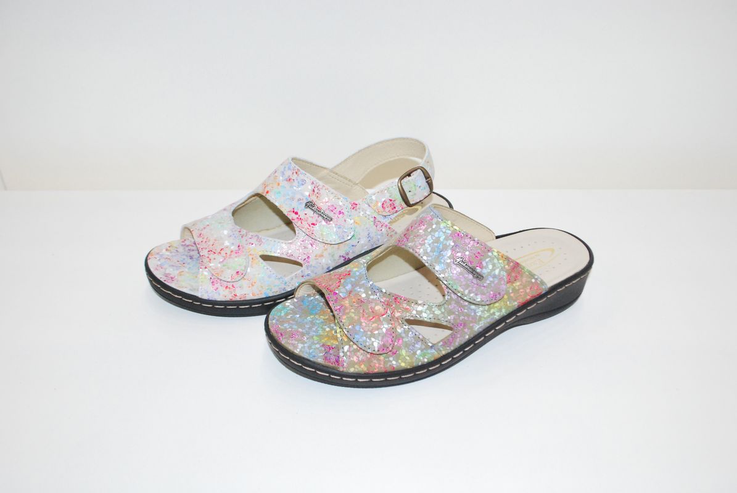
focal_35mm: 33
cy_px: 246
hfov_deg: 57.2
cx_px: 368
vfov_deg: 40.1
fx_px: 676
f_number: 6.3
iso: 1600
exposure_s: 1/200
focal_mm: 22
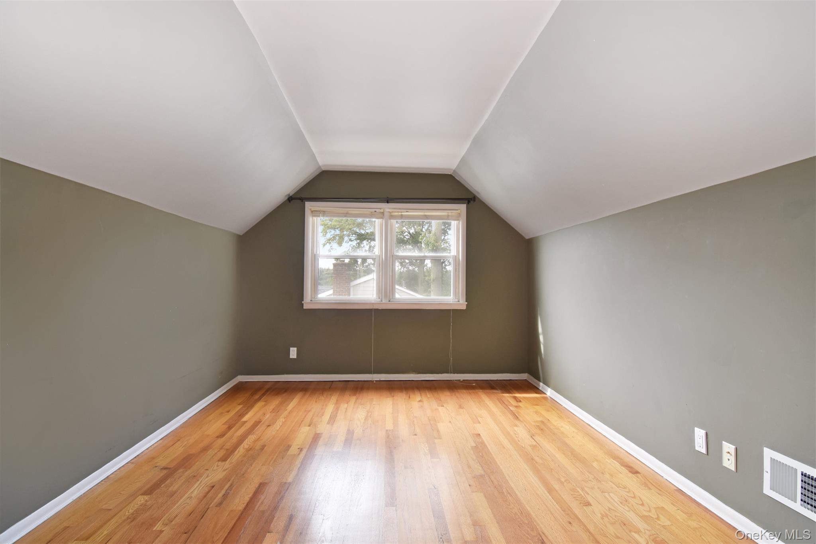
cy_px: 272
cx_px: 408
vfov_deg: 72.0
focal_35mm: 16
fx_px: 374
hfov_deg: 95.0
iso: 640
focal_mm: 11
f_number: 11
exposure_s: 1/15
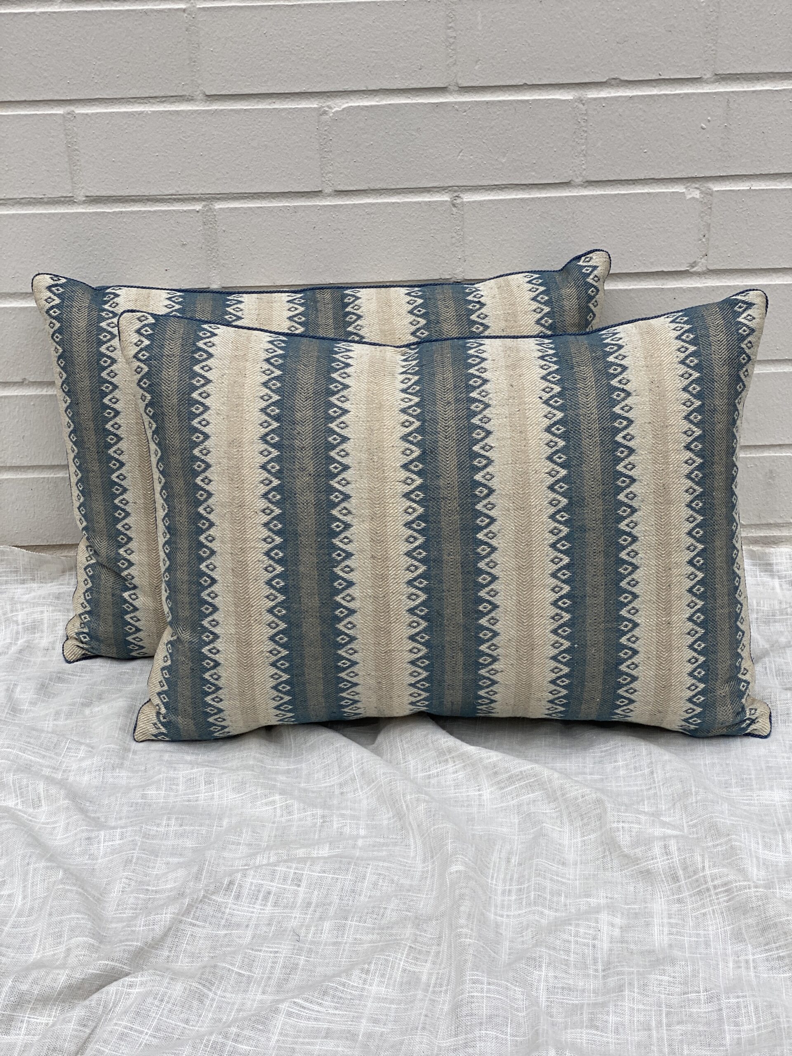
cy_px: 528
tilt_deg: -23.7
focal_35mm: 52
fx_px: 1586
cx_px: 396
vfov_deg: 36.8
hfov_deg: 28.0
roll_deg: +1.4
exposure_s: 1/197
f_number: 2
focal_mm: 6
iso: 20
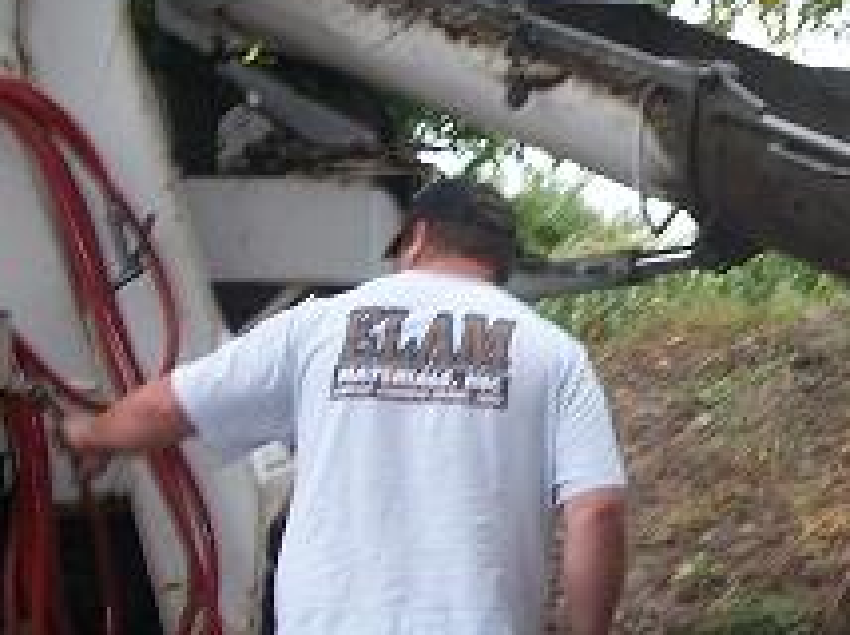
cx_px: 840
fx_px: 2551
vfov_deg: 14.1
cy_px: 149
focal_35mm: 104
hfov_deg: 18.5
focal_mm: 5.7
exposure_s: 1/125
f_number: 2.9
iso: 80
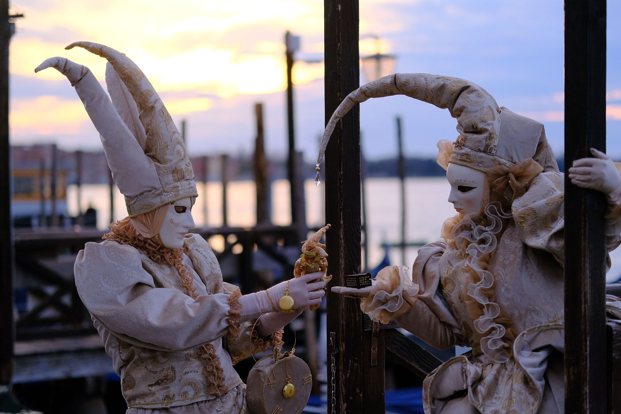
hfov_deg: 24.2
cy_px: 207
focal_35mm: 84
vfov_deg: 16.3
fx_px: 1449
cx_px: 310
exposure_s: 1/4700
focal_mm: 56
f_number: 1.4
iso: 800
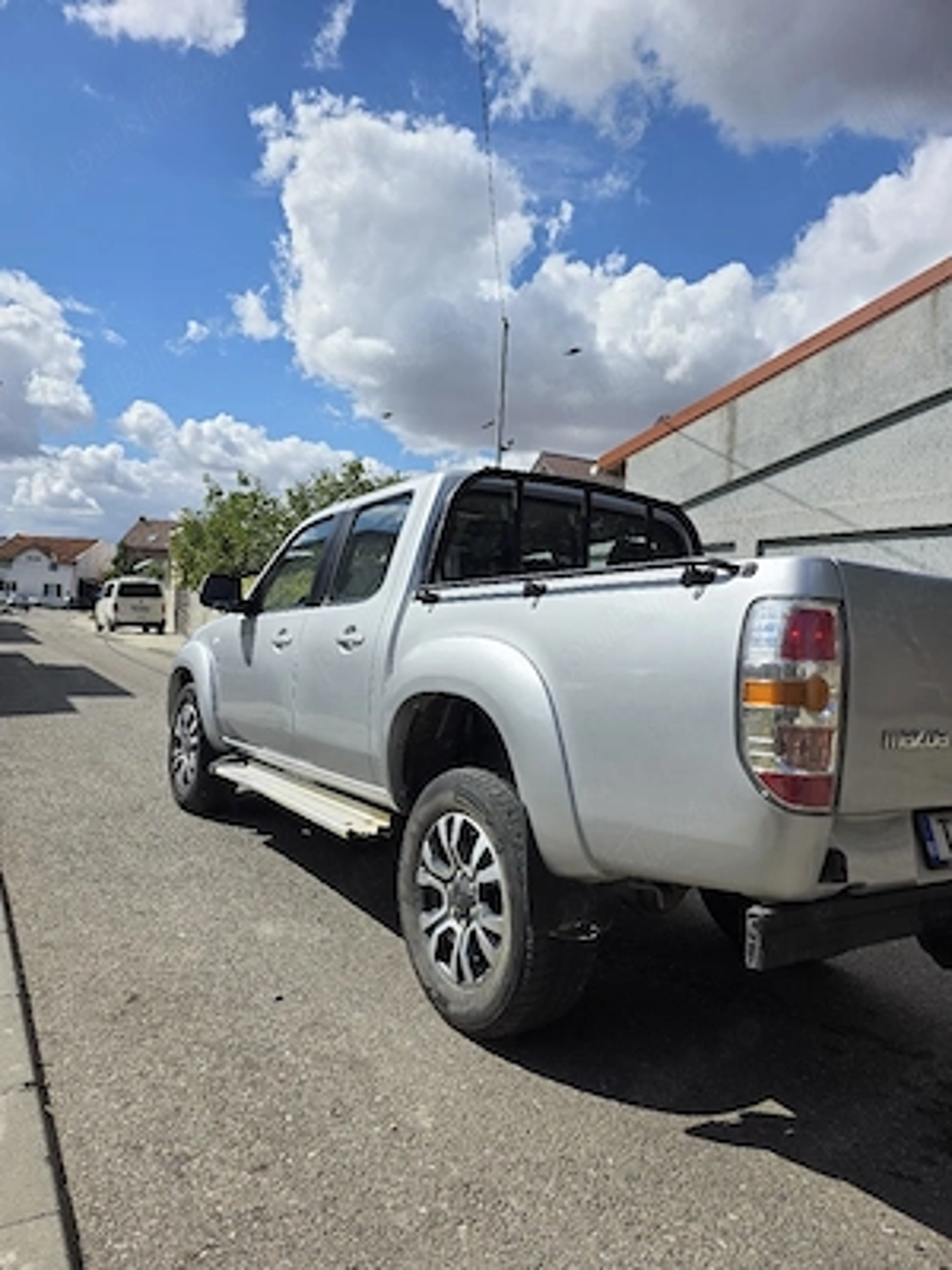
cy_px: 635
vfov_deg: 73.9
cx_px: 476
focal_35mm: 23
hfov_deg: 58.9
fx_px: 843
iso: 80
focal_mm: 6.3
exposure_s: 1/10000
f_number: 1.7
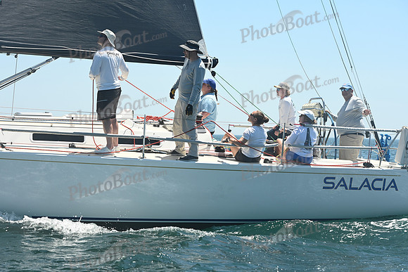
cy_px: 136
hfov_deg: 21.5
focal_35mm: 95
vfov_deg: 14.4
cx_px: 204
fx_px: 1077
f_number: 7.1
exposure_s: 1/1000
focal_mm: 95
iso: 320
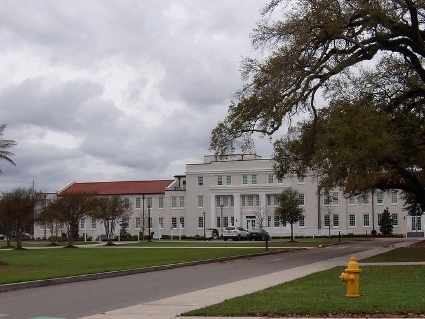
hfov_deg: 34.8
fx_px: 675
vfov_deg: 26.5
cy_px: 186
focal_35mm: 55
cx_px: 252
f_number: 3.8
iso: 100
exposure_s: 1/779
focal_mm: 8.2
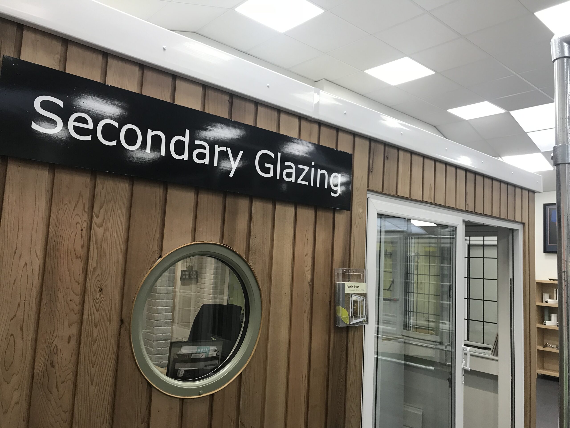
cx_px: 285
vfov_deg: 49.7
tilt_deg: +6.3
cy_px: 214
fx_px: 461
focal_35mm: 28
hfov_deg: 63.4
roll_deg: -2.1
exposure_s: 1/33
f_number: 1.8
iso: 25
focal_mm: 3.99
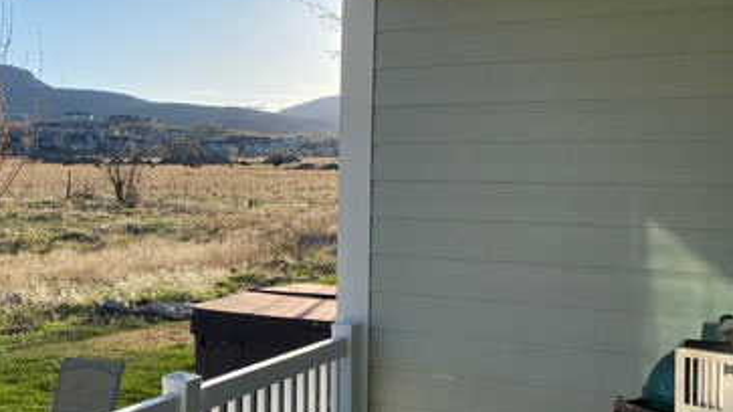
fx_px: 972
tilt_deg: -2.0
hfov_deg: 39.8
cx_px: 158
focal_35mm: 50
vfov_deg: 23.9
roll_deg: -0.9
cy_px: 196
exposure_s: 1/1866
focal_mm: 4.25
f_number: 1.8
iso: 32
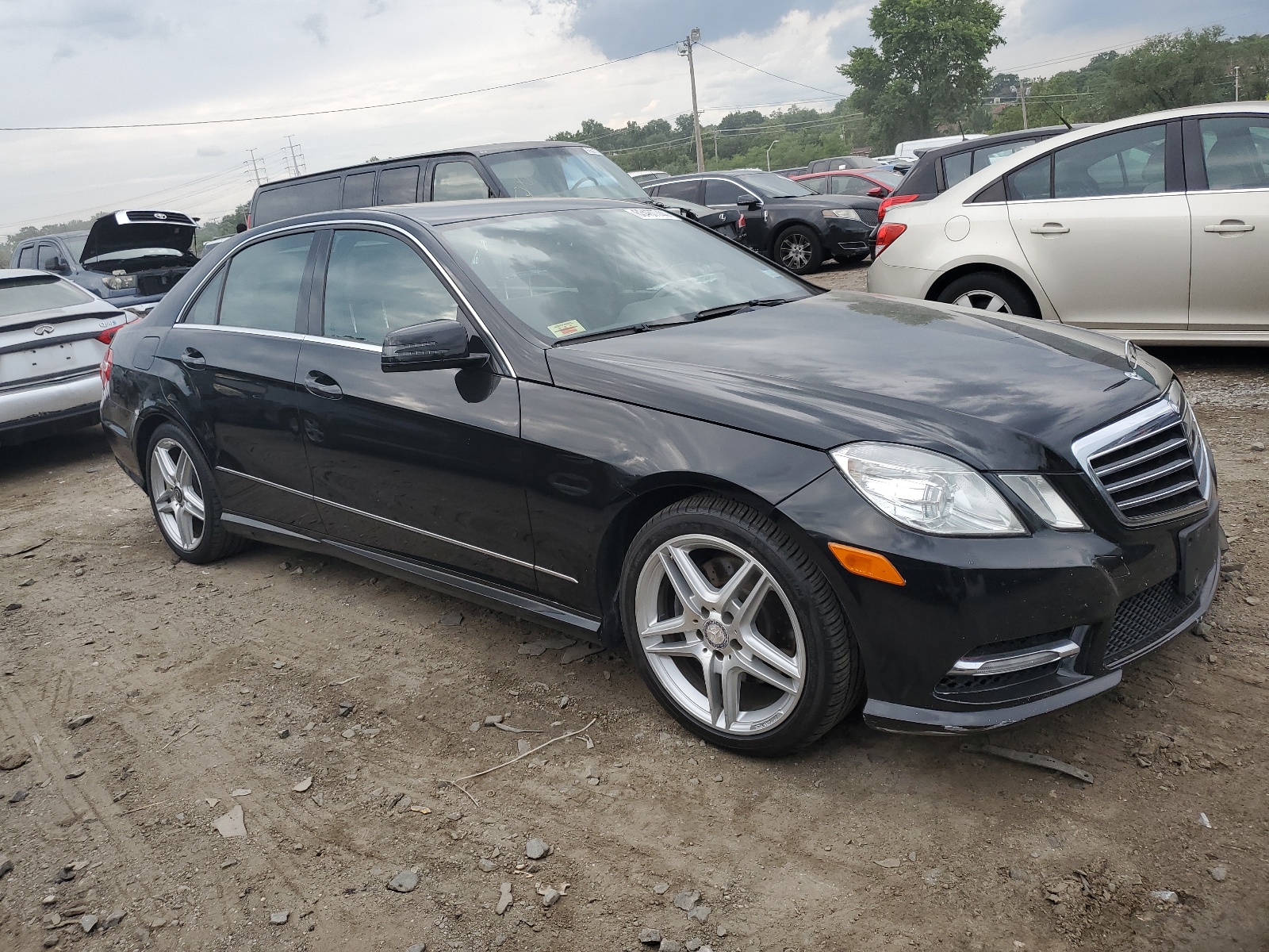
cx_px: 634
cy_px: 476
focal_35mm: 26
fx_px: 953
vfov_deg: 53.1
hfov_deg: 67.3
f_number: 1.5
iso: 50
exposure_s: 1/1429
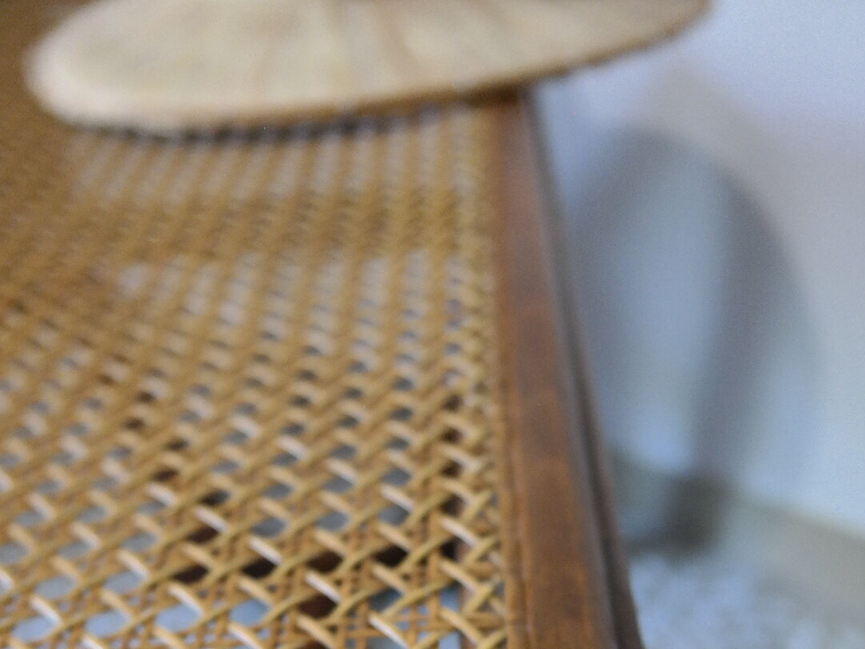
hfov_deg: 41.2
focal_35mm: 46
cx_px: 409
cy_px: 687
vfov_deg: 29.0
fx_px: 1149
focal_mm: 20
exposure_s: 1/40
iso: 1600
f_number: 3.5
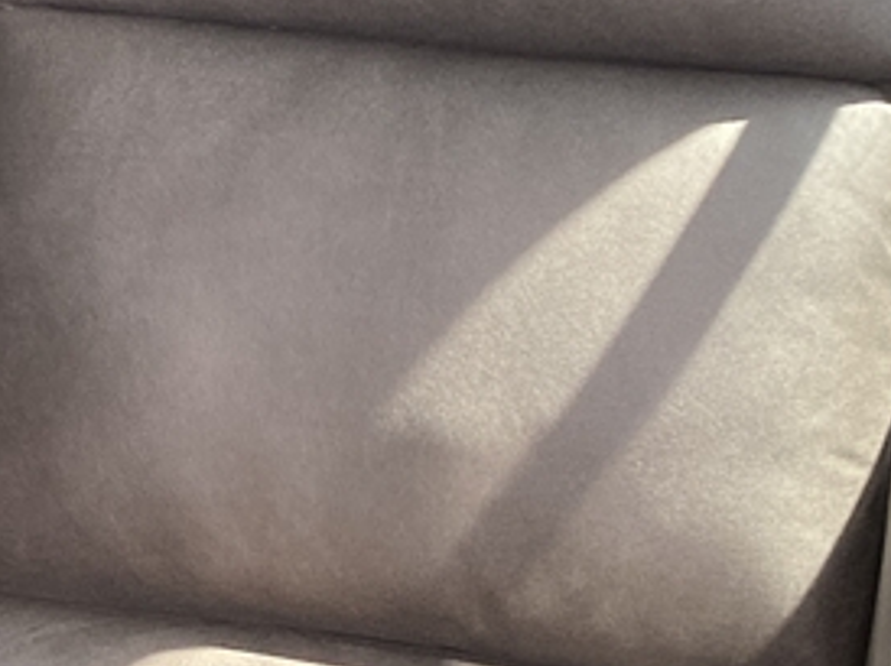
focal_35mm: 114
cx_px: -289
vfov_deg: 12.8
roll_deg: +4.3
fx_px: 2932
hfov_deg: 16.3
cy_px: 643
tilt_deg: -31.1
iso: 125
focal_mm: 4.25
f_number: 1.8
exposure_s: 1/109
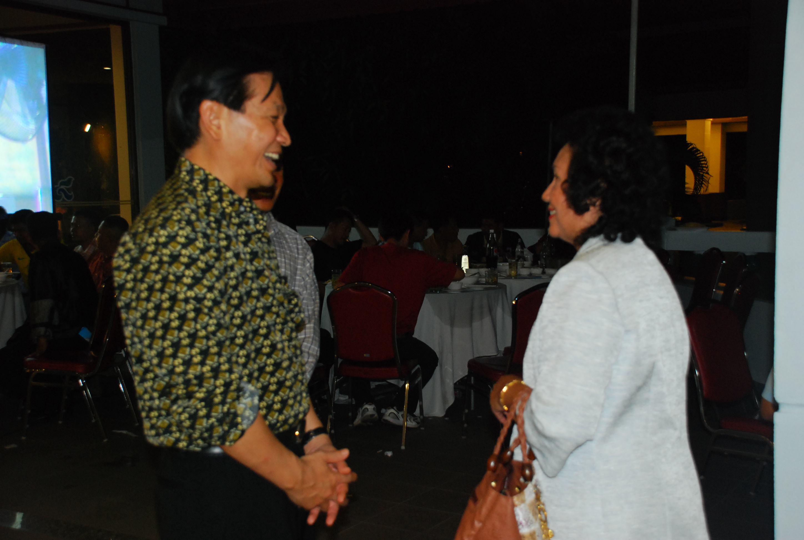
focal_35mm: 48
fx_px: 1074
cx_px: 402
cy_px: 270
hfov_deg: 41.0
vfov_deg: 28.2
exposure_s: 1/13
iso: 640
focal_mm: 32
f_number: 5
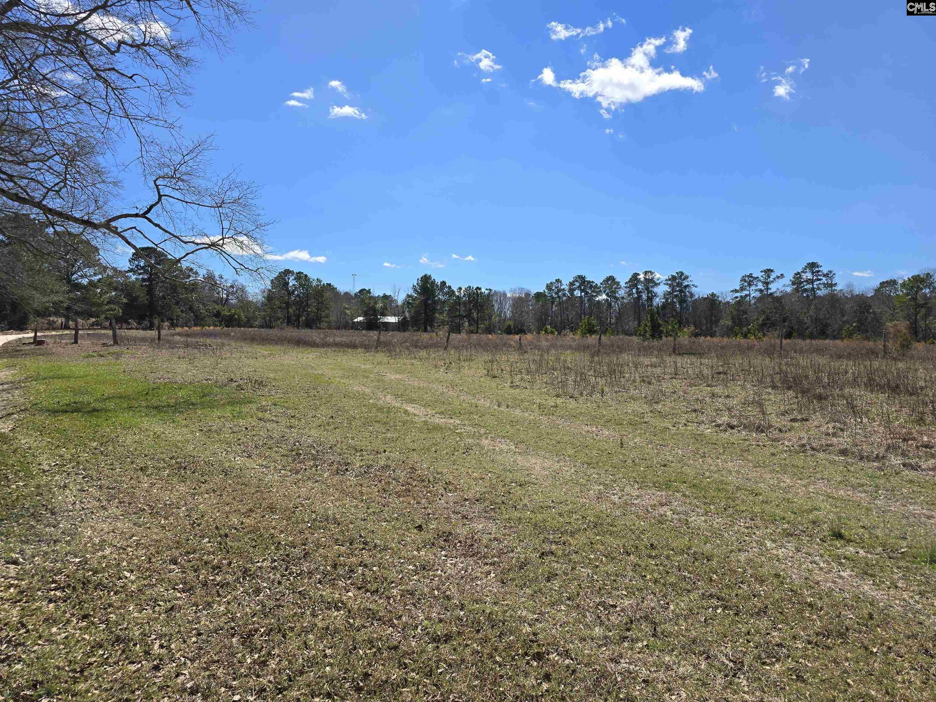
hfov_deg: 73.9
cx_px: 468
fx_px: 622
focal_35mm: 23
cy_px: 351
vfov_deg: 58.9
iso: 12
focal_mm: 6.3
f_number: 1.7
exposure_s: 1/1176
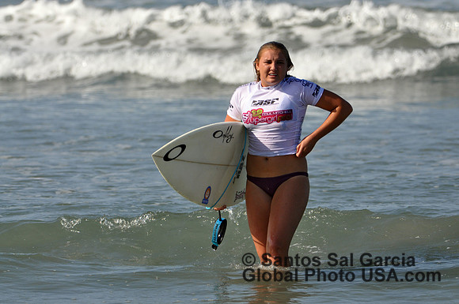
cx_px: 230
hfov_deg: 3.8
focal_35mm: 540
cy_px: 152
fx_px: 6875
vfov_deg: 2.5
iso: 400
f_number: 6.3
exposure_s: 1/1600
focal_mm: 360
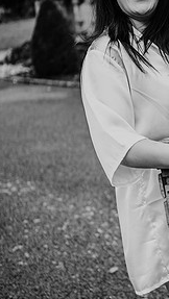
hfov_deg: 15.5
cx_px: 221
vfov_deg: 28.5
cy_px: 116
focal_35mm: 74
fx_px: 588
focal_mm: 35
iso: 100
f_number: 1.8
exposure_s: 1/1000
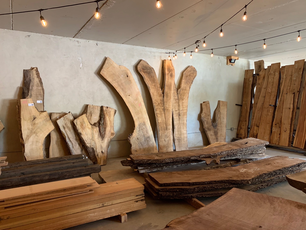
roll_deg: -0.3
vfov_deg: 53.1
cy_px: 115
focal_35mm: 26
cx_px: 153
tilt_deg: -3.8
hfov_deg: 67.3
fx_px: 230
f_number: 1.8
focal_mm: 4.25
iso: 250
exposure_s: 1/40
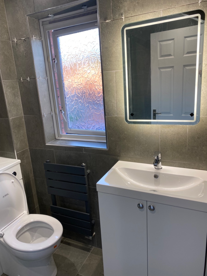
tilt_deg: -15.2
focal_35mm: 26
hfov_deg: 53.1
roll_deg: +4.2
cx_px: 104
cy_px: 138
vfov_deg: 67.3
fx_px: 207
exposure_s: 1/61
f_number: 1.8
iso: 40
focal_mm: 4.25
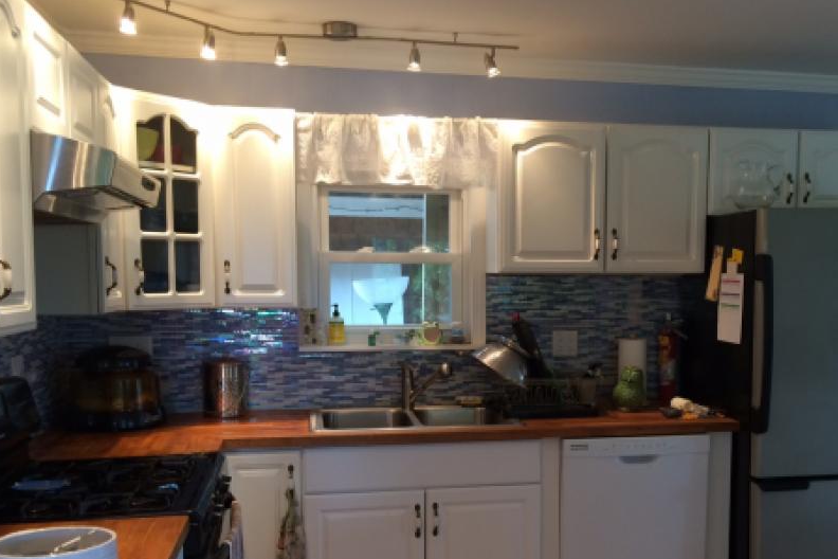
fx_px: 908
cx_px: 503
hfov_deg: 49.3
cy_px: 355
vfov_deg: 34.0
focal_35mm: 39
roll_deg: +0.7
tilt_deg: -5.3
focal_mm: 4.15
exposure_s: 1/30
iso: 100
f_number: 2.2
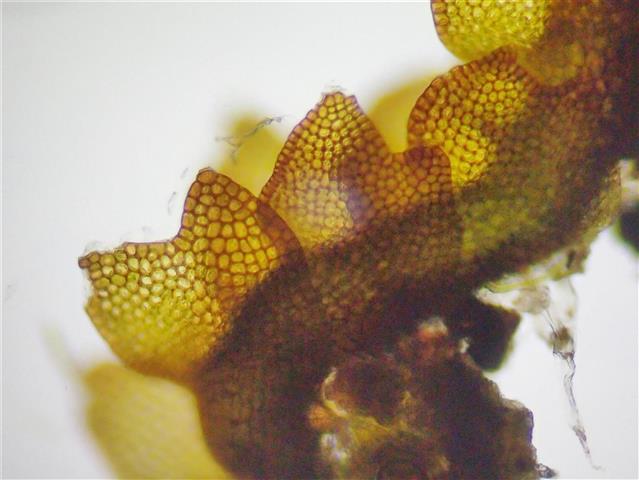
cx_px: 320
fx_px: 1201
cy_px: 240
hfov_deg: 29.8
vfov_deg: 22.6
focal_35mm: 65
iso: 500
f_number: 3.8
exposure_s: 1/60
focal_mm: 11.78
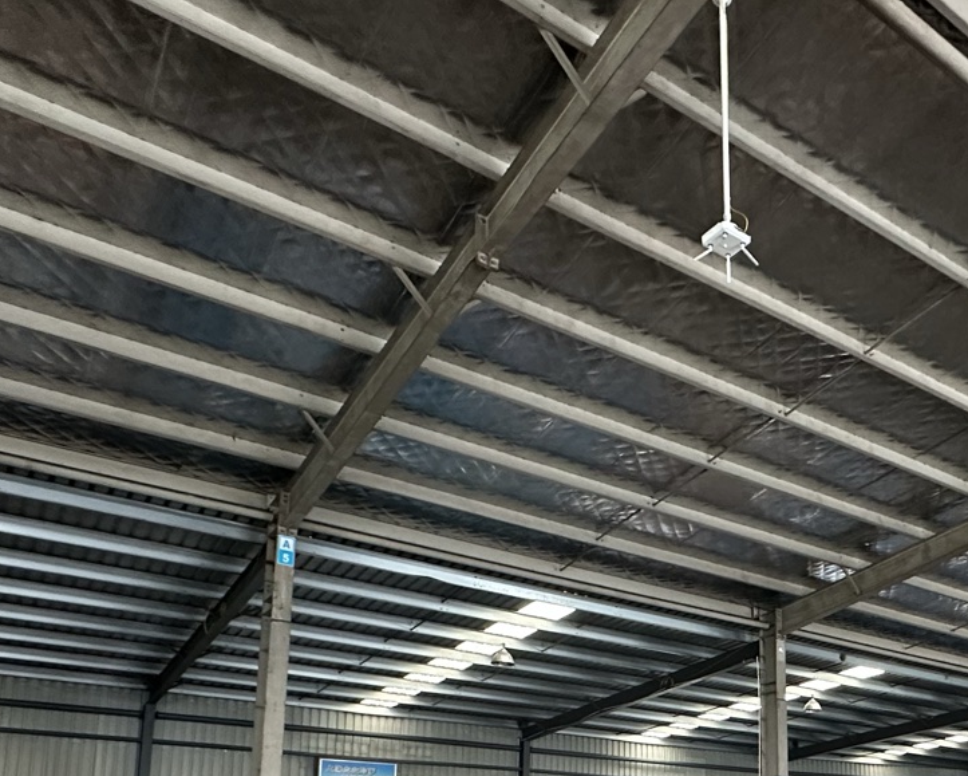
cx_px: 724
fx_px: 974
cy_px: 730
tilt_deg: +9.5
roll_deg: +0.2
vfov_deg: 39.5
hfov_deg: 50.7
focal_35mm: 34
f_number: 2.2
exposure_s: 1/60
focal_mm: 2.22
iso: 400
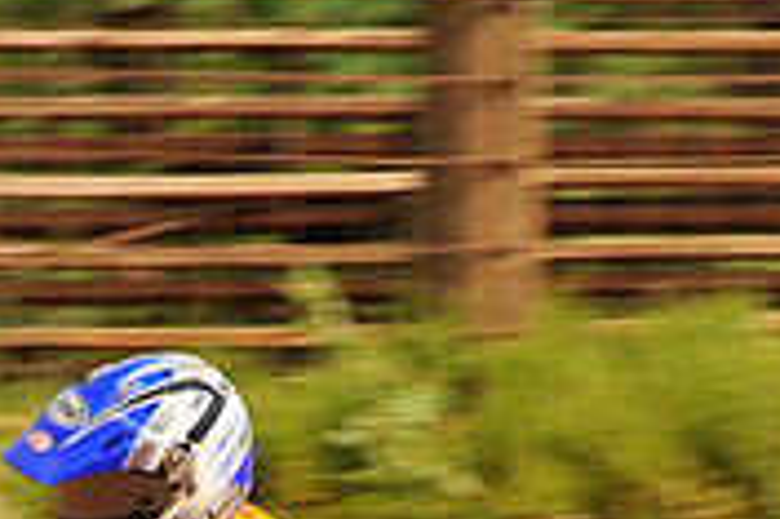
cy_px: 790
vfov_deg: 2.1
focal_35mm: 658
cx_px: 315
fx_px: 14243
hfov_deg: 3.1
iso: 200
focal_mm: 200
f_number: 9
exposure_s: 1/400
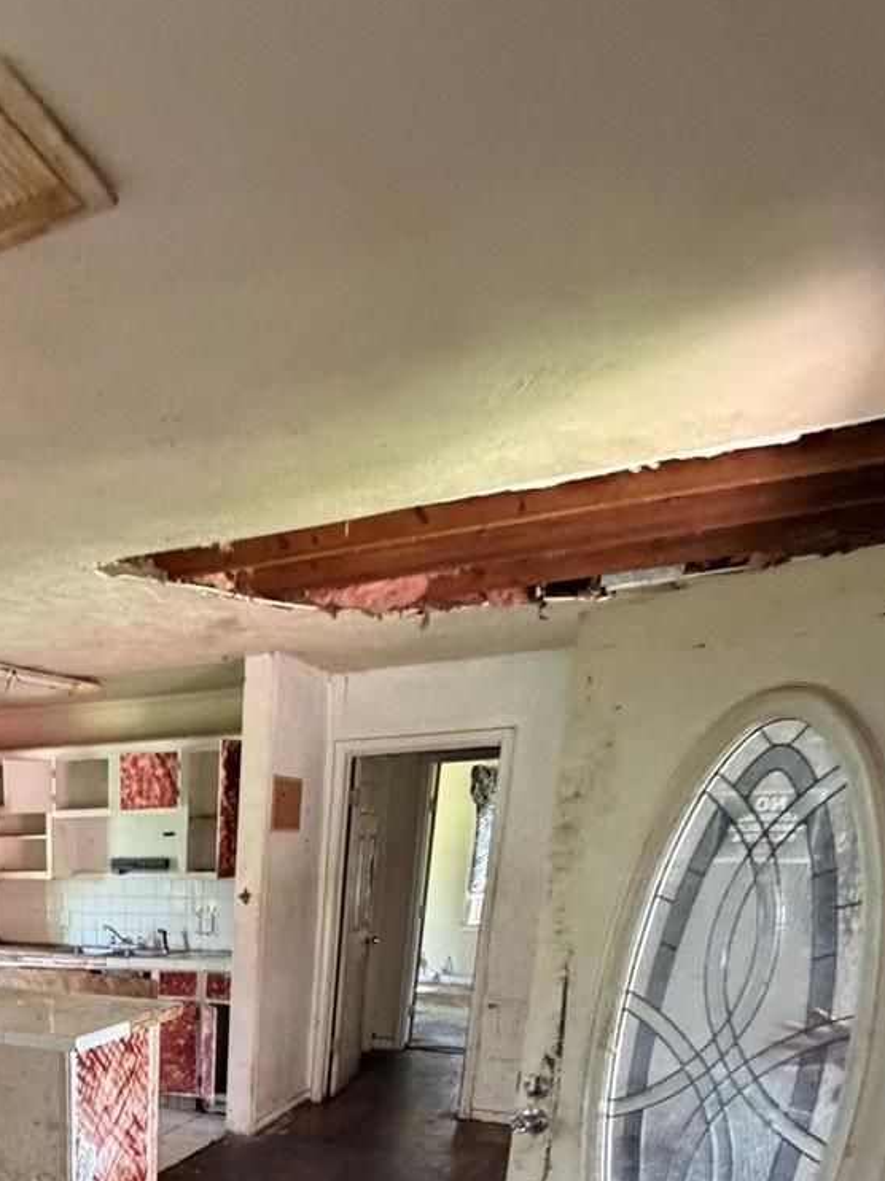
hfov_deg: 42.9
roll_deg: +0.8
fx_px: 989
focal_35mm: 29
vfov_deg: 50.8
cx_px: 43
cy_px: 1160
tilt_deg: -19.9
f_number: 2.2
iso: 400
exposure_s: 1/60
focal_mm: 2.22
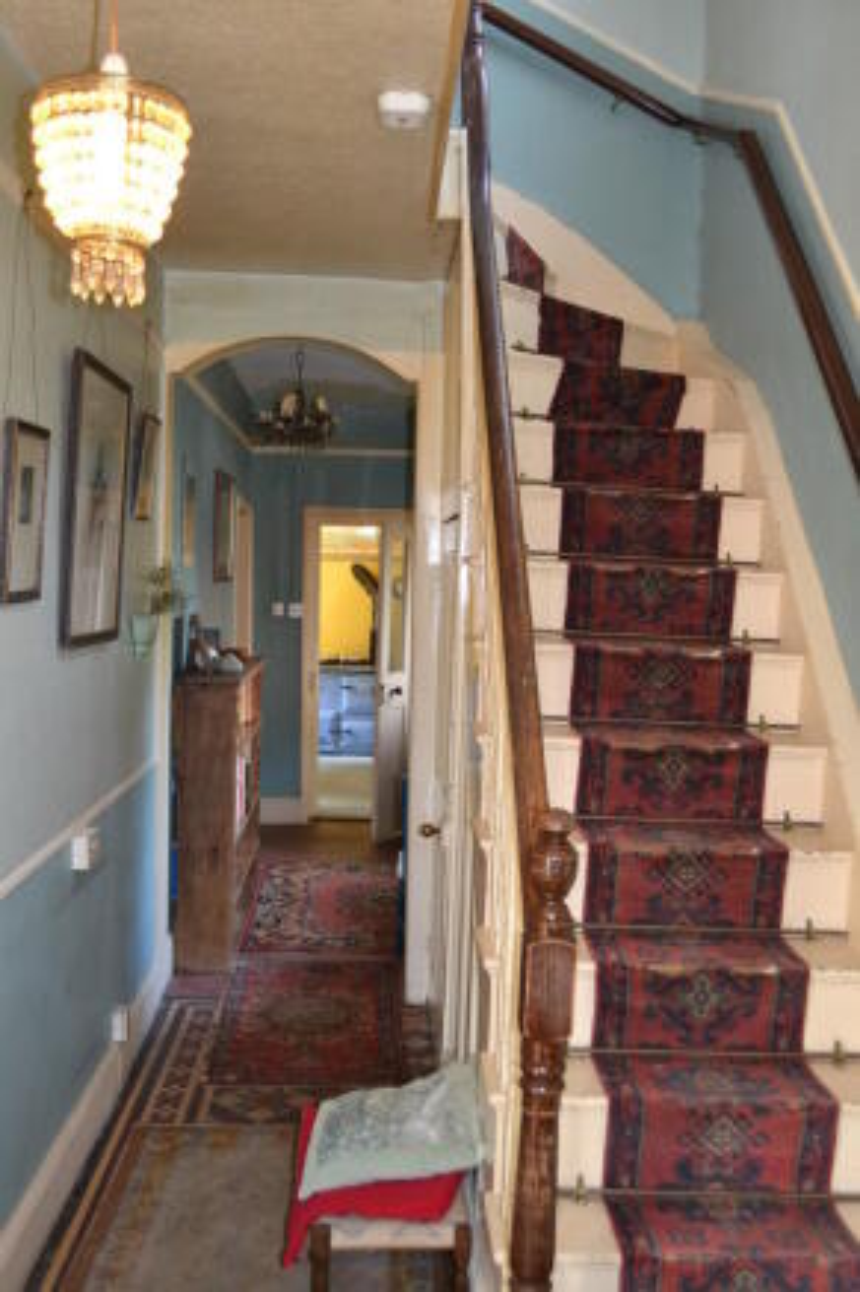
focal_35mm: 33
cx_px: 430
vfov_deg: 57.2
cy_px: 646
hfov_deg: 39.9
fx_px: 1183
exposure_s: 1/60
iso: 1800
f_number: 4
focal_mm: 22
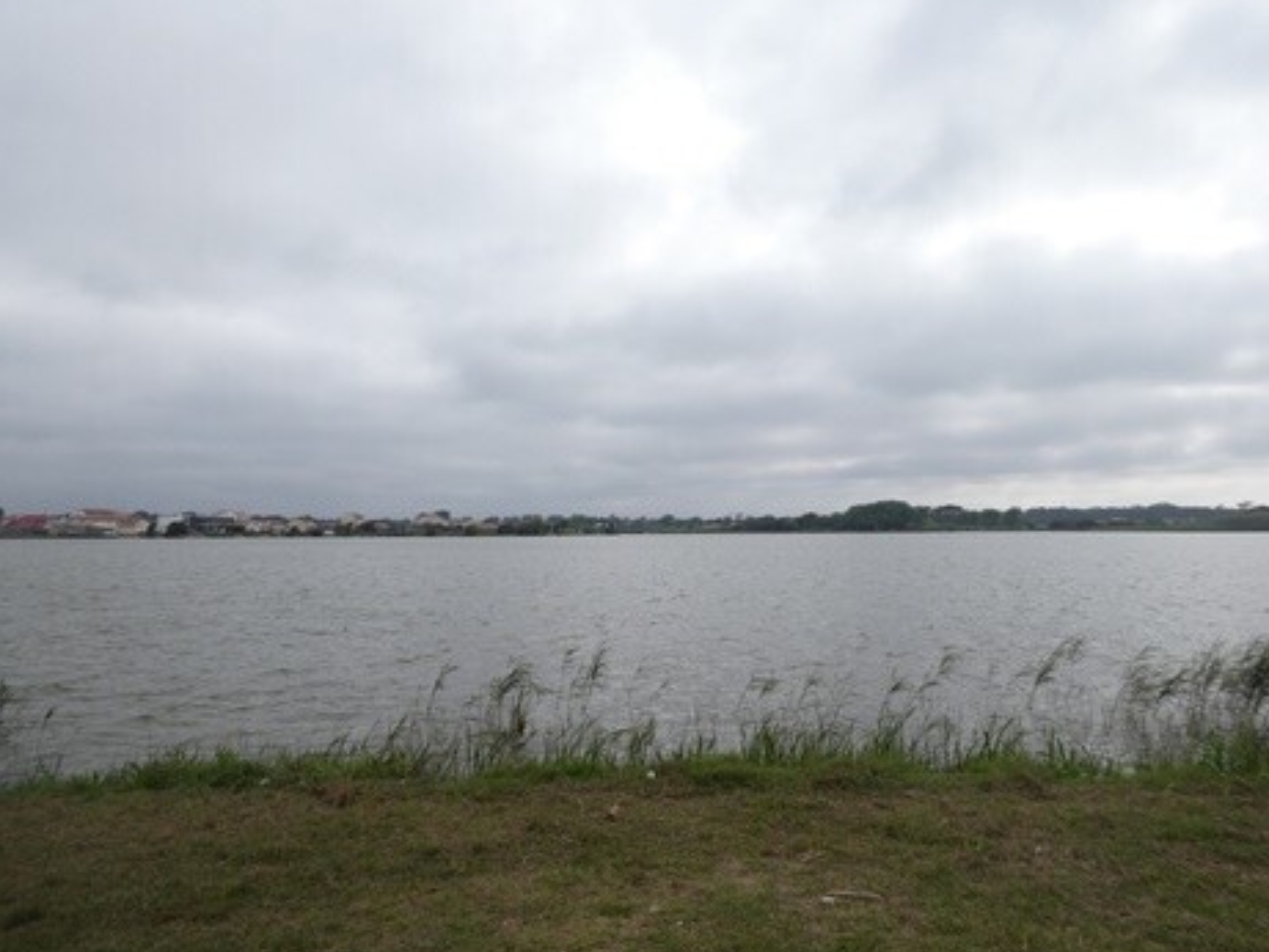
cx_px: 658
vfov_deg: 54.9
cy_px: 465
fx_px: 917
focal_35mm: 25
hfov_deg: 69.4
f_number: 3.3
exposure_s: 1/1000
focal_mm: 4.3
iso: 80
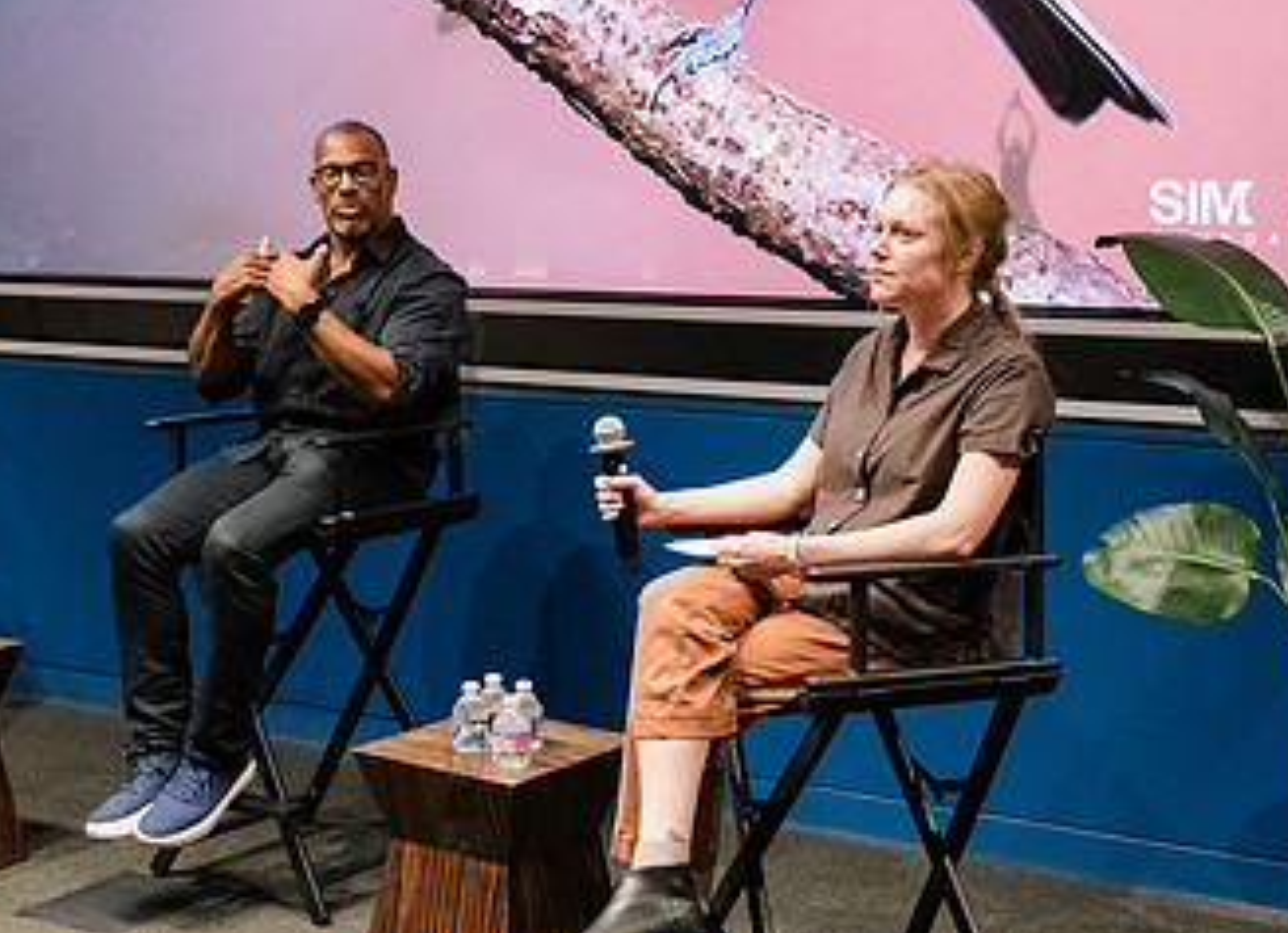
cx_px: 712
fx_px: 2169
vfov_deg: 24.2
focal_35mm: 59
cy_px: 308
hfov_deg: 33.0
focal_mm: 27
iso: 6400
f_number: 3.5
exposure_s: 1/200
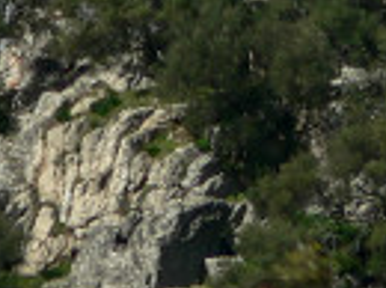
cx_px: 86
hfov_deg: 0.9
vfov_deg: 0.7
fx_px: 24131
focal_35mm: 2168
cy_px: -229
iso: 80
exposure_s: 1/320
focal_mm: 72
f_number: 4
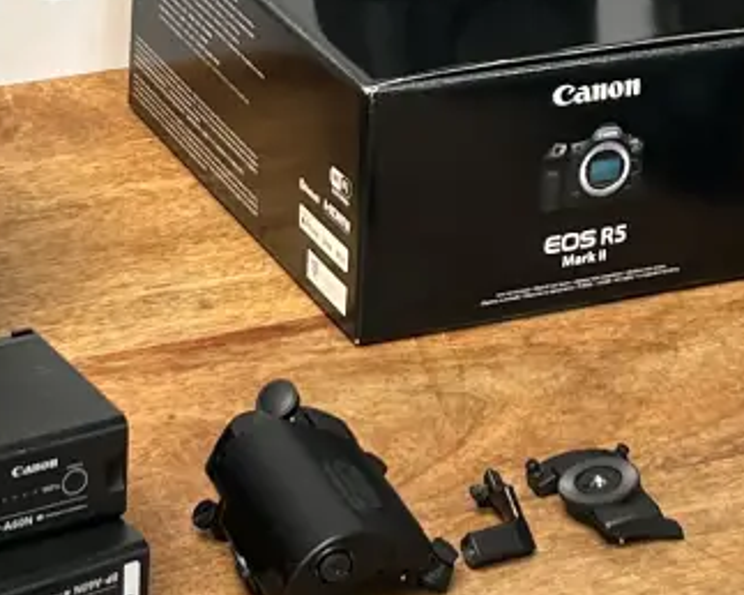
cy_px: -115
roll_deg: -2.9
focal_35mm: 151
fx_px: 3323
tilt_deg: -19.6
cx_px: 493
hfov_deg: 12.8
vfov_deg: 10.1
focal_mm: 5.7
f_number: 1.5
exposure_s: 1/121
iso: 32
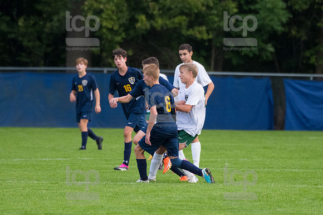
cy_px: 108
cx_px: 162
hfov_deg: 4.0
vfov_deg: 2.7
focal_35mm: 510
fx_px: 4573
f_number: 5.6
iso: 3200
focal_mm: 340
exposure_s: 1/2000
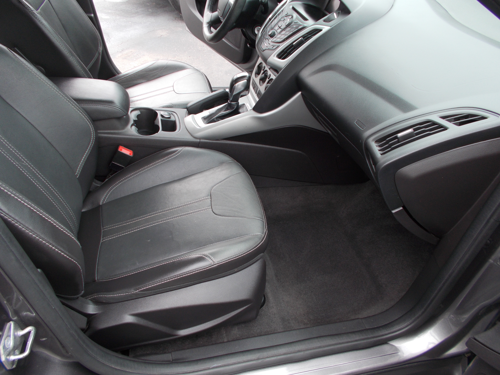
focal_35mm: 26
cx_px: 250
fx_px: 376
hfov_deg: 67.3
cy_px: 188
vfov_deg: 53.1
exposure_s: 1/60
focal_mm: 4.6
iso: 80
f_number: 3.2
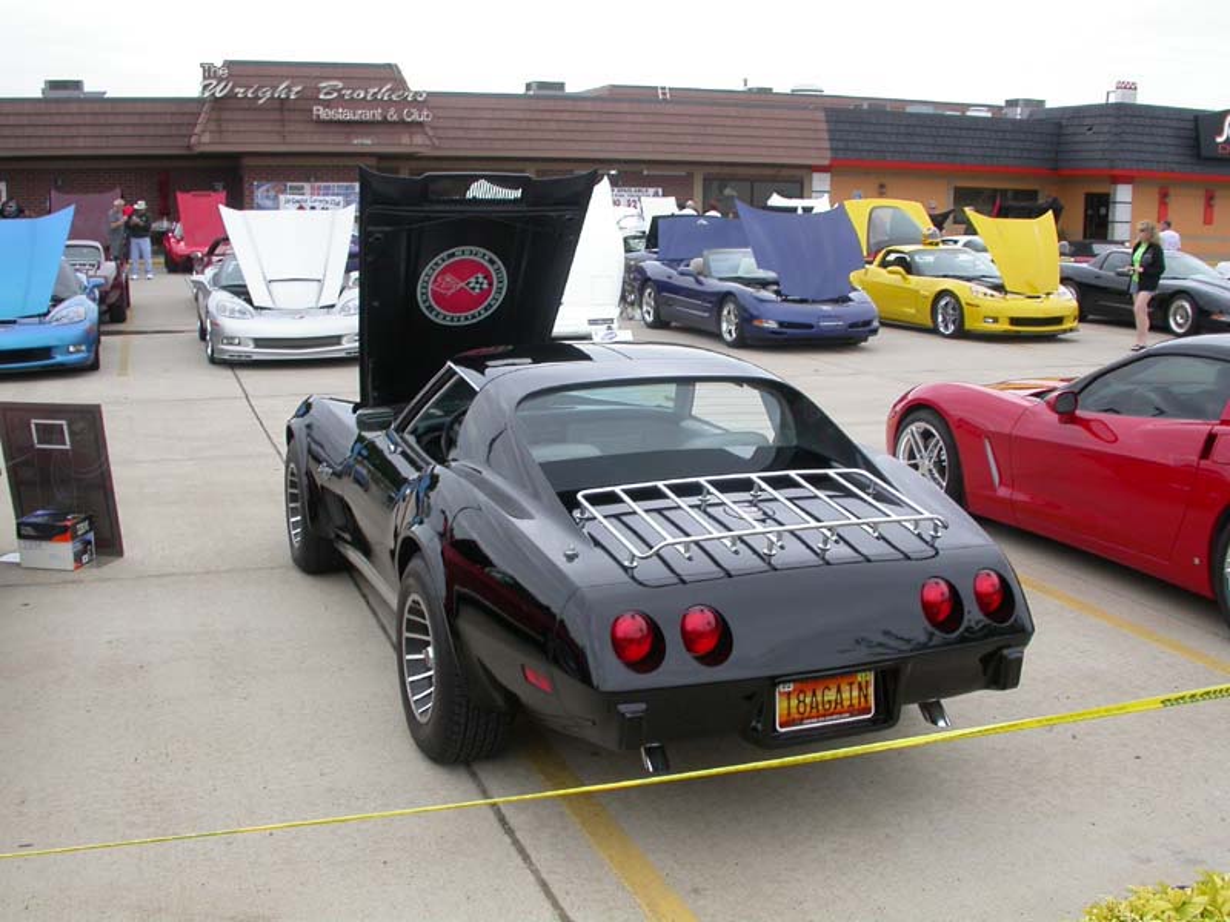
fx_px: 1350
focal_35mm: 38
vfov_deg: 37.7
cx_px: 615
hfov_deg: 49.0
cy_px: 461
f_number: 6
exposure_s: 1/173
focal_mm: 7.85
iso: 100
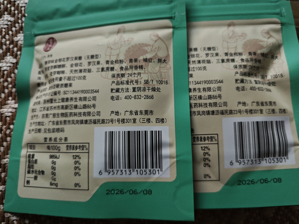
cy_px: 112
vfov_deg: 58.9
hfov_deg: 73.9
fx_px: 199
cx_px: 150
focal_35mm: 23
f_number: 1.8
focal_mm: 5.43
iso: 2000
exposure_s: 1/500
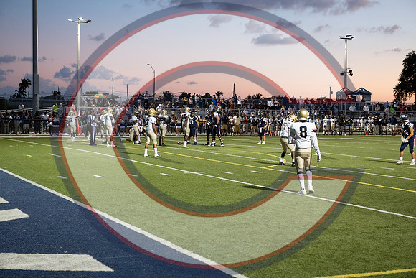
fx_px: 717
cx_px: 208
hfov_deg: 32.4
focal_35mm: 62
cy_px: 139
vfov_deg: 21.9
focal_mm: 62
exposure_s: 1/60
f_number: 4.5
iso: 1400
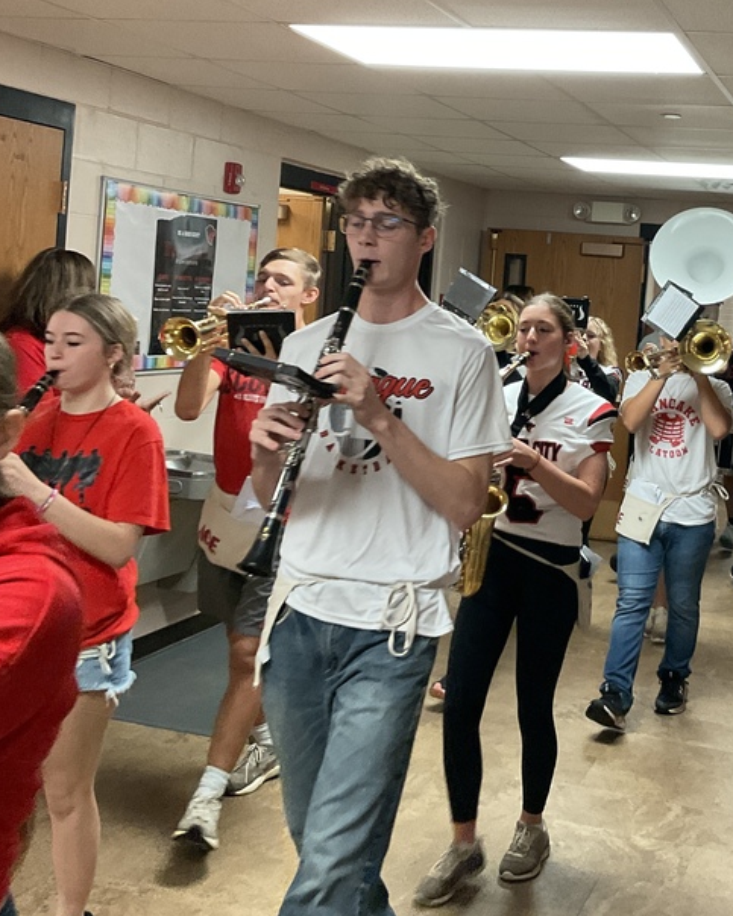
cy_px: 318
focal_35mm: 48
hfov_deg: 30.9
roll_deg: -4.3
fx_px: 1302
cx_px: 558
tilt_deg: +0.6
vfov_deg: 38.4
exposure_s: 1/60
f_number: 1.8
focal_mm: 3
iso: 160
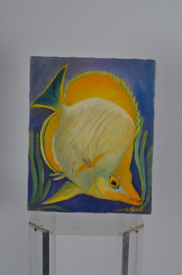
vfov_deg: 27.0
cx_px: 91
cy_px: 138
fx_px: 571
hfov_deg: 18.1
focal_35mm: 75
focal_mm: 50
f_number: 11
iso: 100
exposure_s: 1/125
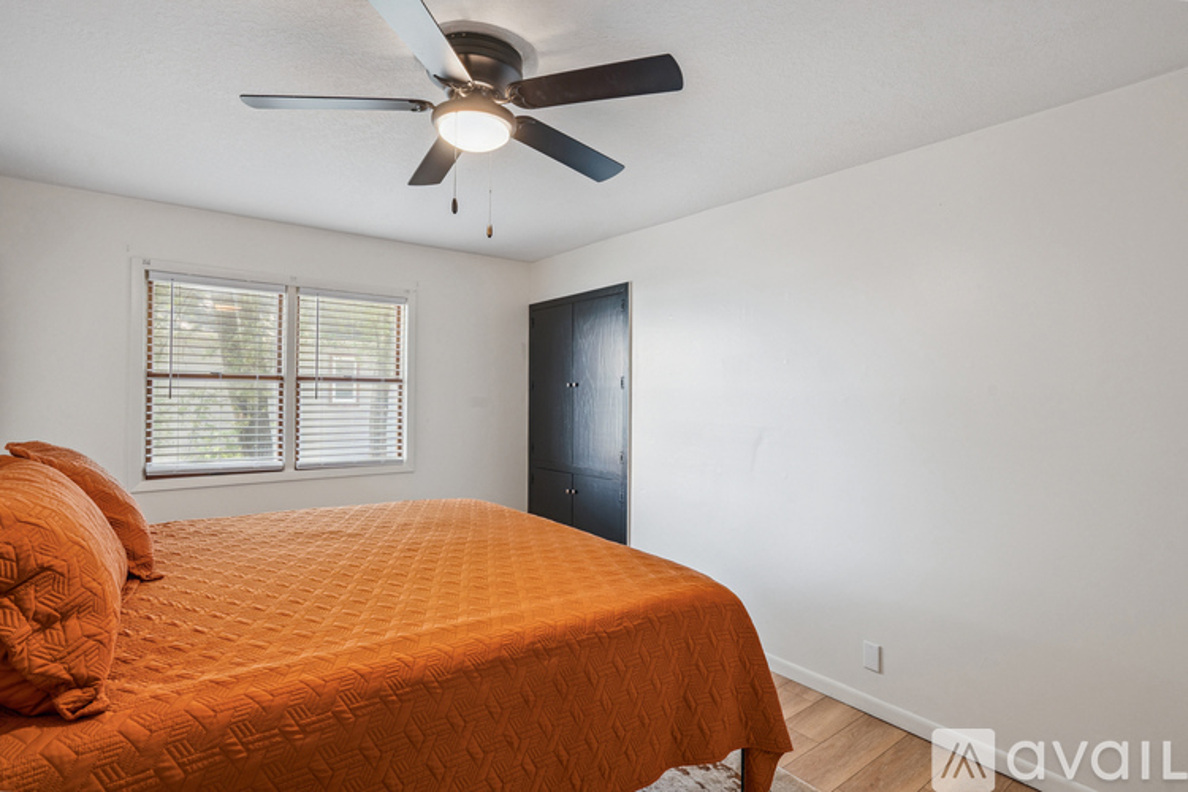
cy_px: 396
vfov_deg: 70.4
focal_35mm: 17
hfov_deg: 93.3
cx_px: 594
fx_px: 561
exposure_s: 1/6
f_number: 9
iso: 500
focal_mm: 17
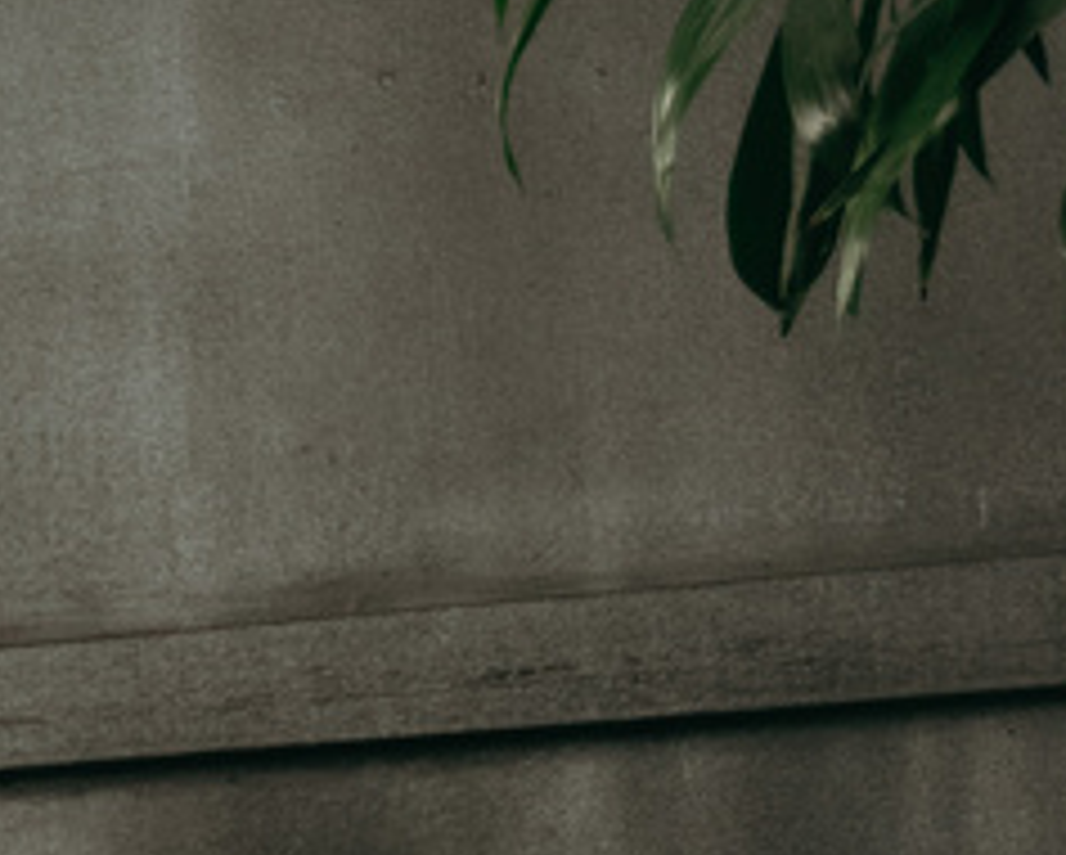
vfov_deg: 5.4
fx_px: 8999
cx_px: -2285
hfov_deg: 6.2
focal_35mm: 285
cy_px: 1179
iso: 640
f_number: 2.8
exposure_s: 1/160
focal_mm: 30
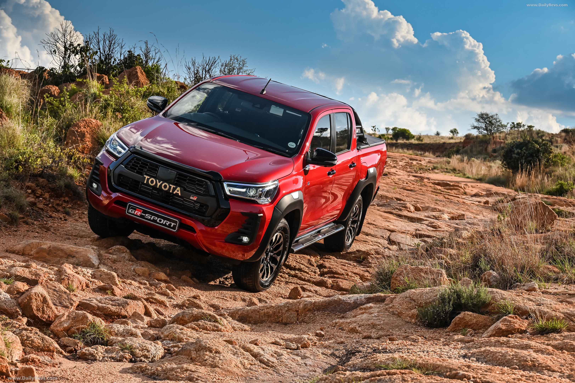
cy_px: 192
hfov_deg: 30.1
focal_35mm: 67
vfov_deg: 20.3
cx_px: 288
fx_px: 1069
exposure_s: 1/250
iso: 220
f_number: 8
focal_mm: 67
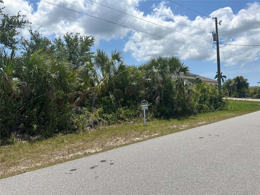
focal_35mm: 24
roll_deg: -0.2
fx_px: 180
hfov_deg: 71.6
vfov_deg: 56.8
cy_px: 98
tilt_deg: -0.3
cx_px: 130
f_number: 1.78
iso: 80
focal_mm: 6.86
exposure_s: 1/6623
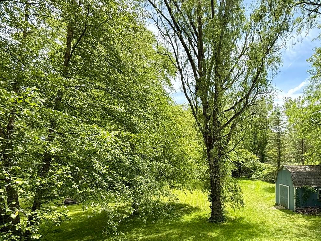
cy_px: 165
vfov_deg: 61.5
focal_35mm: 21
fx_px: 195
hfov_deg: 75.1
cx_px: 227
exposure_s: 1/651
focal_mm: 2.22
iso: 64
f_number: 2.2
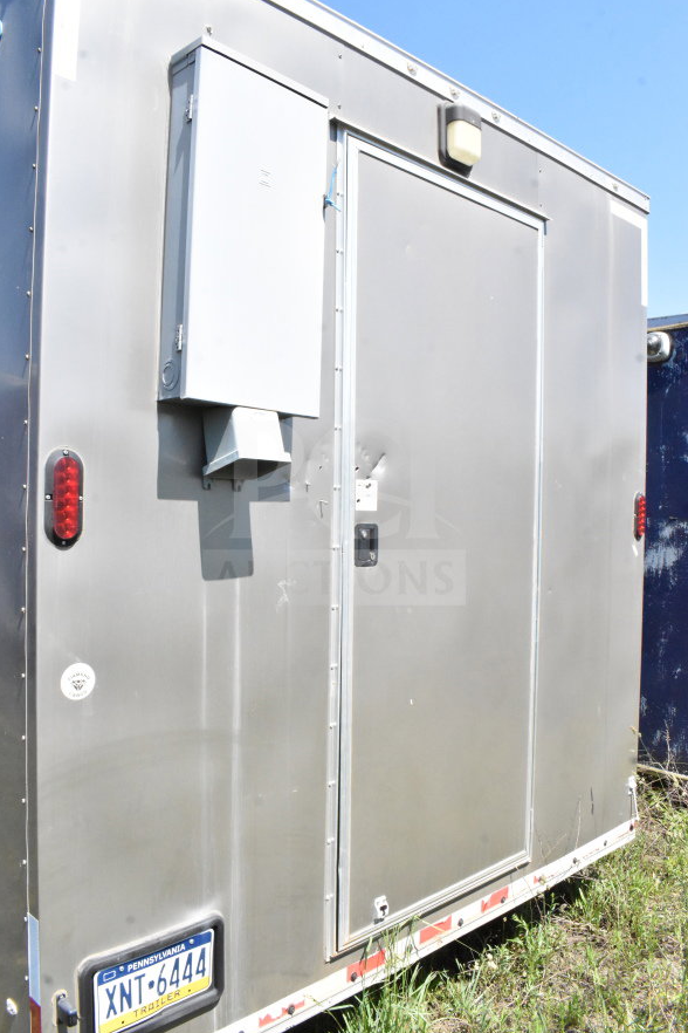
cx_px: 333
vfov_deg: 65.5
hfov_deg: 46.4
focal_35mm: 28
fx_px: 803
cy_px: 512
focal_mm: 18
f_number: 20
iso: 6400
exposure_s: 1/1250
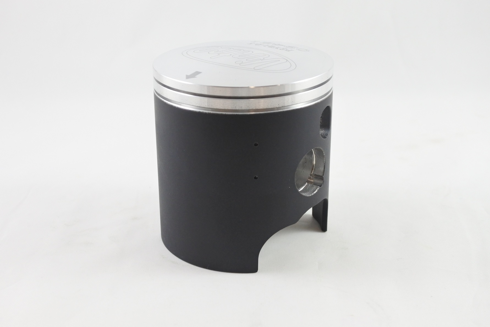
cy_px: 164
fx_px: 585
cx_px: 245
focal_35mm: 43
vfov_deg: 31.2
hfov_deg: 45.4
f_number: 4.5
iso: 640
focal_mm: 16.1
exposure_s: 1/125
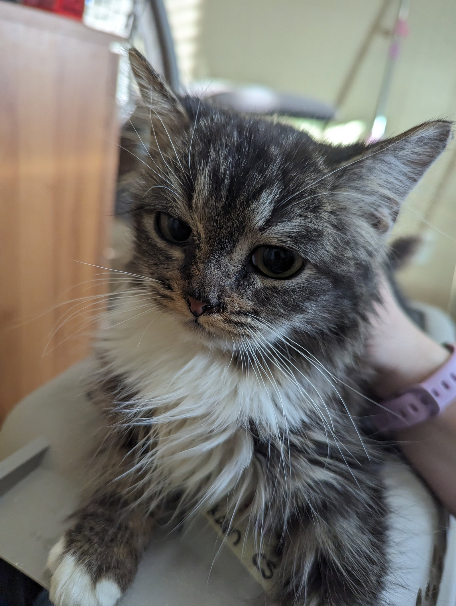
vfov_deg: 71.5
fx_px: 420
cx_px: 228
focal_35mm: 24
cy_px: 303
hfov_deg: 56.9
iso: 646
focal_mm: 6.81
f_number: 1.85
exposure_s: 1/282
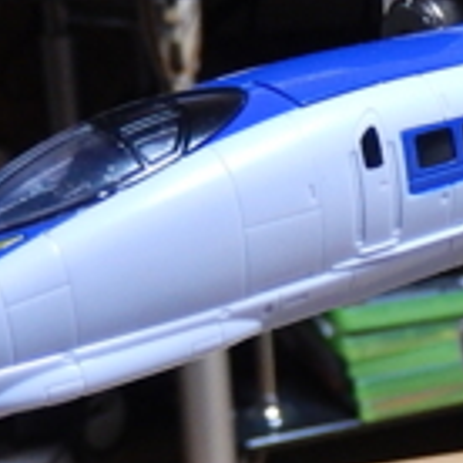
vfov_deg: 18.0
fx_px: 1453
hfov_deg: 16.9
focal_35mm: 96
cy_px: 366
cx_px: 631
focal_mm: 4.5
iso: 400
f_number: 3.4
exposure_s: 1/15
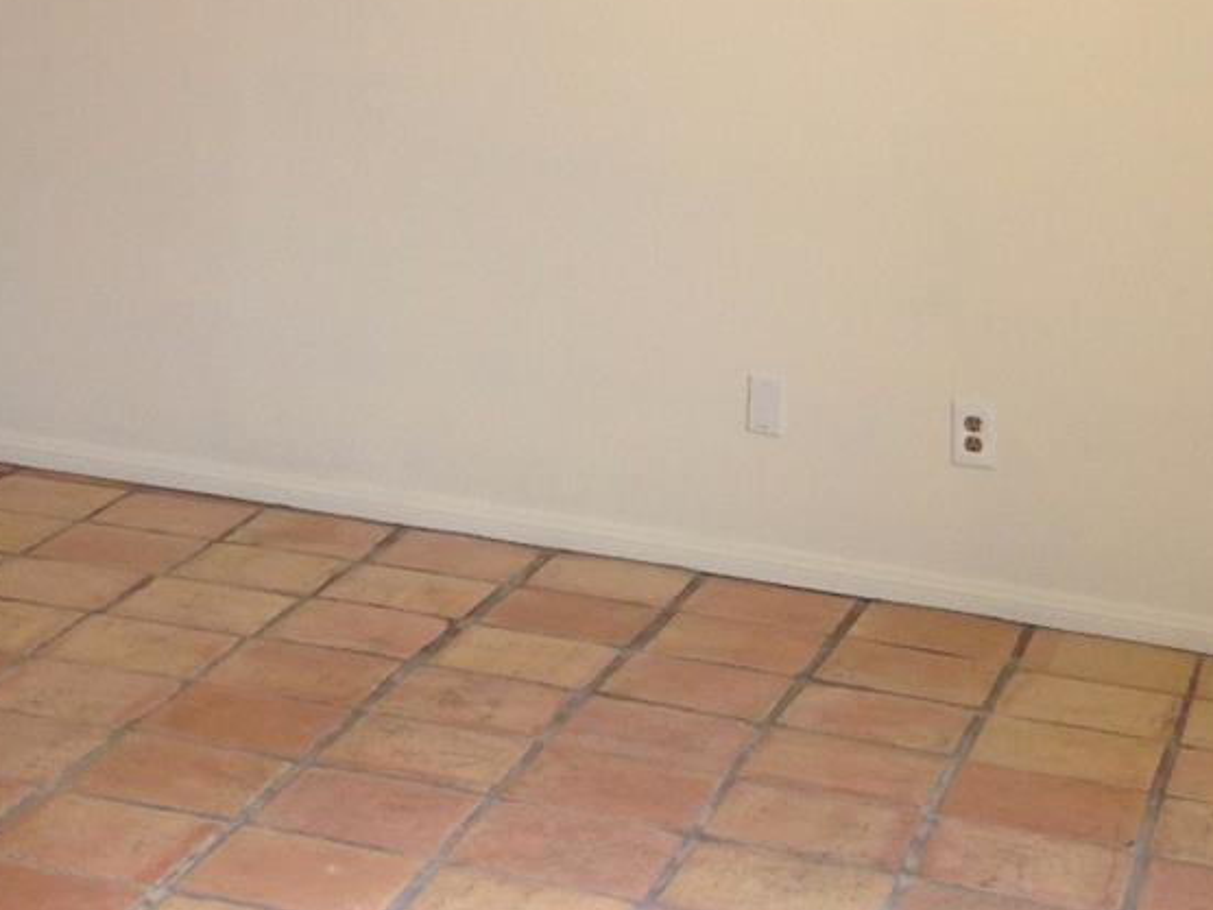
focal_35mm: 89
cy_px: -273
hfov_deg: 21.6
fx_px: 3119
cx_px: 155
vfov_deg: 15.8
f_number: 2.4
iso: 50
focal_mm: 4.12
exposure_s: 1/299
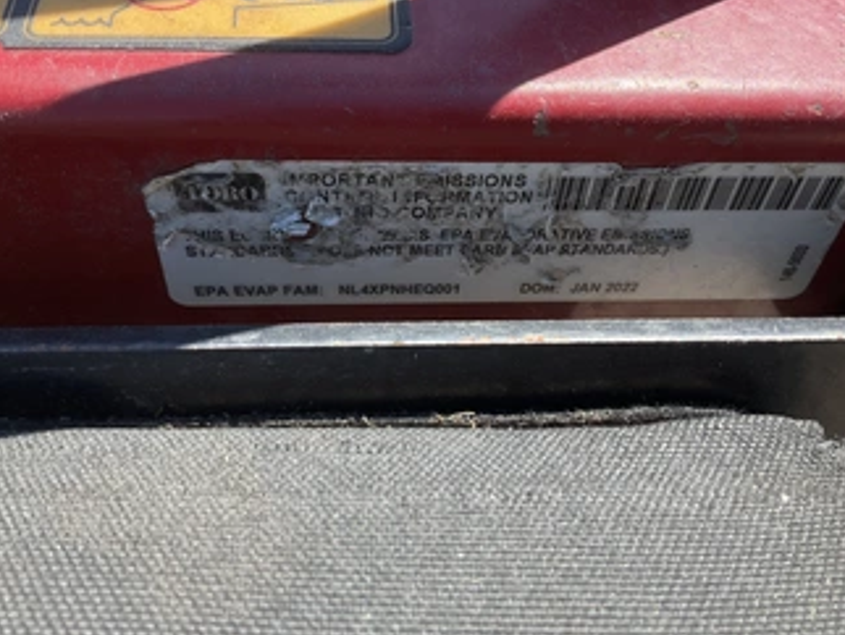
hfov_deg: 51.3
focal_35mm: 36
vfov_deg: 39.6
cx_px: 459
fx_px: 879
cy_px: 257
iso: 25
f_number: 1.8
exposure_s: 1/1098
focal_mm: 3
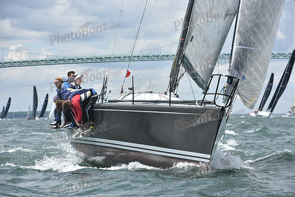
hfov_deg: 15.2
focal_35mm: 135
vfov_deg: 10.2
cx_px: 148
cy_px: 98
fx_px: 1106
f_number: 7.1
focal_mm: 135
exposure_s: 1/1000
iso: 250
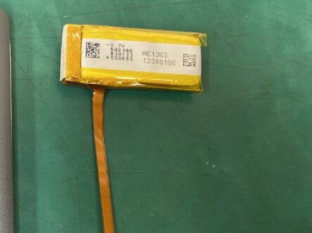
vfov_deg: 27.2
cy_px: 167
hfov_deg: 33.4
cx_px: 6
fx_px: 477
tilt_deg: -79.3
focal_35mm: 53
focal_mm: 4.25
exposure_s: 1/50
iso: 100
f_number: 1.8
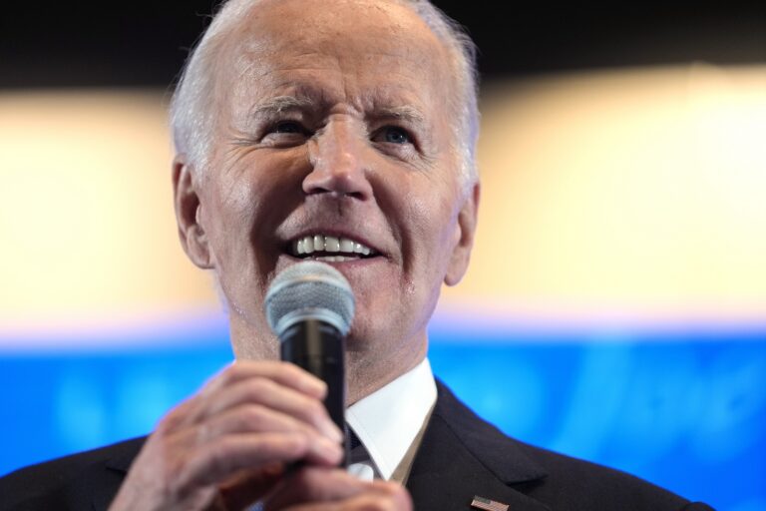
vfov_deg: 6.9
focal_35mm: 200
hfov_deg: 10.3
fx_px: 4255
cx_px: 383
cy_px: 256
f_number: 2.8
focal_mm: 200
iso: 1600
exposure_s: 1/400
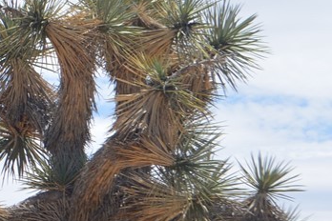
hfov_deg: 10.7
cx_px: -127
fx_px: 1724
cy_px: 296
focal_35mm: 187
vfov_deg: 7.3
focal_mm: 40
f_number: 8
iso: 100
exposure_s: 1/320
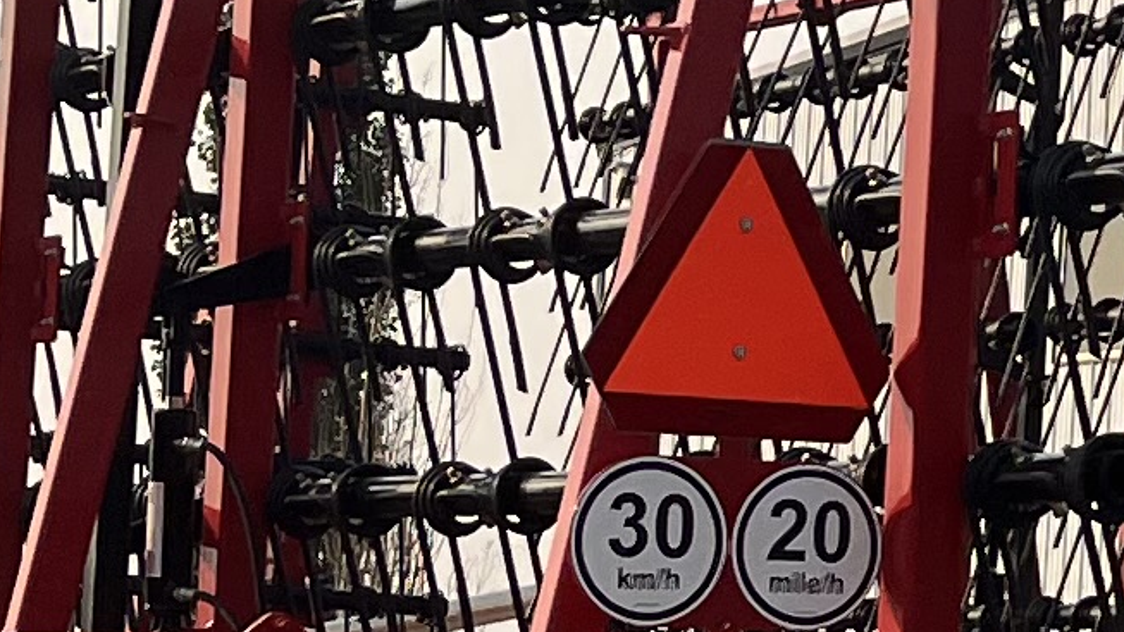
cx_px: 1856
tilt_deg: +9.5
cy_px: 431
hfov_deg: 11.6
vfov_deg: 6.9
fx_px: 5215
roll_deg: -1.0
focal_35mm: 175
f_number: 1.6
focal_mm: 5.1
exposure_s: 1/3745
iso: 50
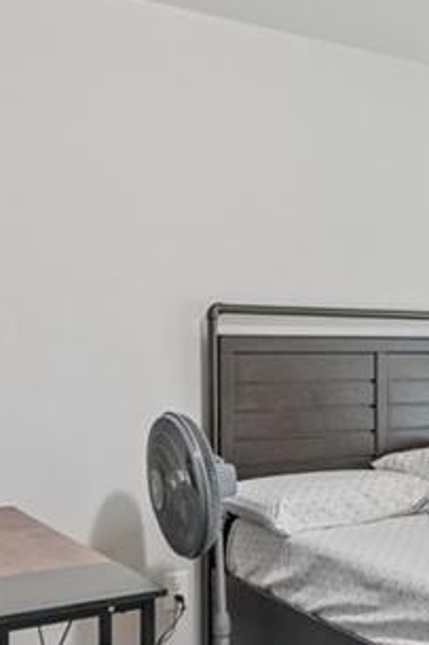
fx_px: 841
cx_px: 427
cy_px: 337
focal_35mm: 47
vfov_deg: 41.9
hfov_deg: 27.1
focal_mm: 14
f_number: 8
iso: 400
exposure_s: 1/2
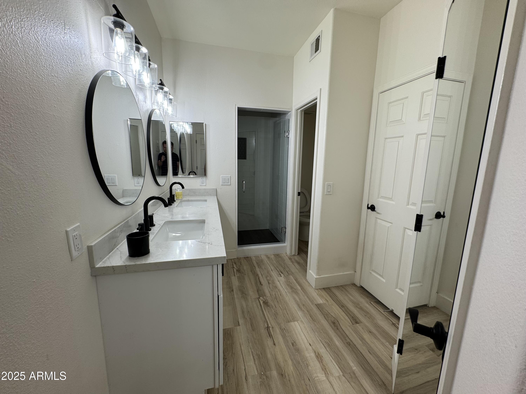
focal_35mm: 14
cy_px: 197
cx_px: 263
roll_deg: -1.2
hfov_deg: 102.1
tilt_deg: -9.5
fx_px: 213
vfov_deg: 85.7
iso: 50
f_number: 2.2
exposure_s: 1/120
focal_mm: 2.22
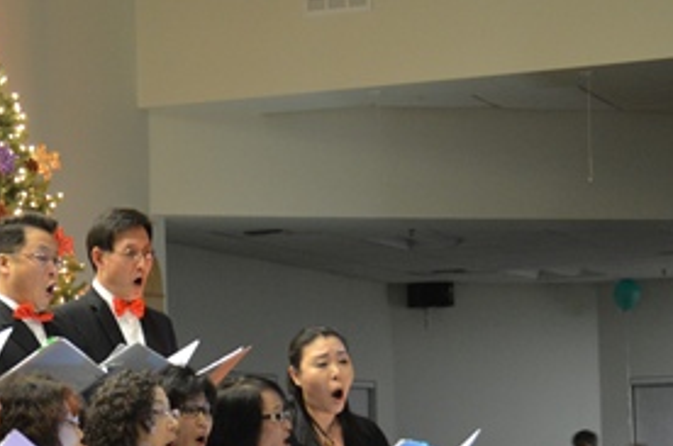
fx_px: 2463
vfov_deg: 10.3
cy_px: 412
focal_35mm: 132
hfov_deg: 15.4
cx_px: 88
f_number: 4.2
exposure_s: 1/15
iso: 1600
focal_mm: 38
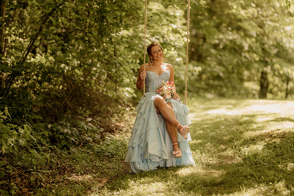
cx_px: 147
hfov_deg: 23.9
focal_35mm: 85
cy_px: 98
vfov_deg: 16.1
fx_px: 694
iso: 400
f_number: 1.4
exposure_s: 1/1250
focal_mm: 85
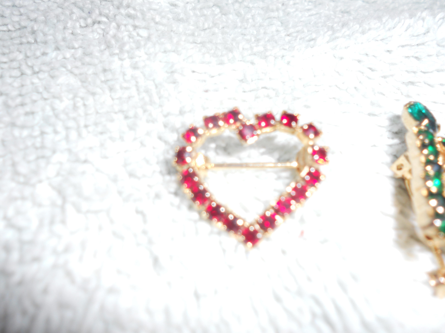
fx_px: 424
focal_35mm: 33
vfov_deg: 42.9
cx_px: 226
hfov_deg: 55.4
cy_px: 171
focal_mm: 5.8
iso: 80
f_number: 8.8
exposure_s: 1/25
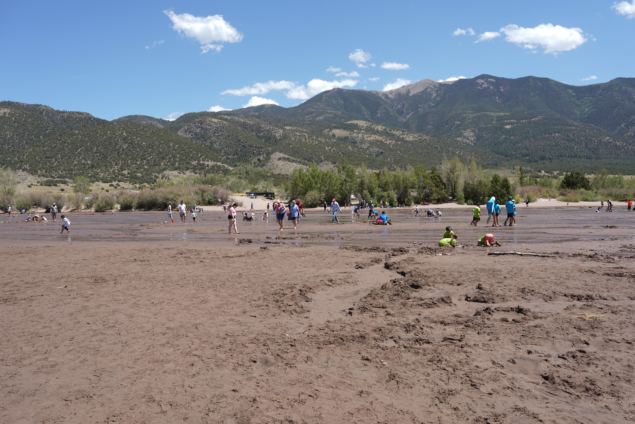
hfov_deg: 60.3
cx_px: 318
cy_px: 212
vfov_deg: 42.3
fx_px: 547
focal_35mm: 31
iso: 80
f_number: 9
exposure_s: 1/160
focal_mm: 31
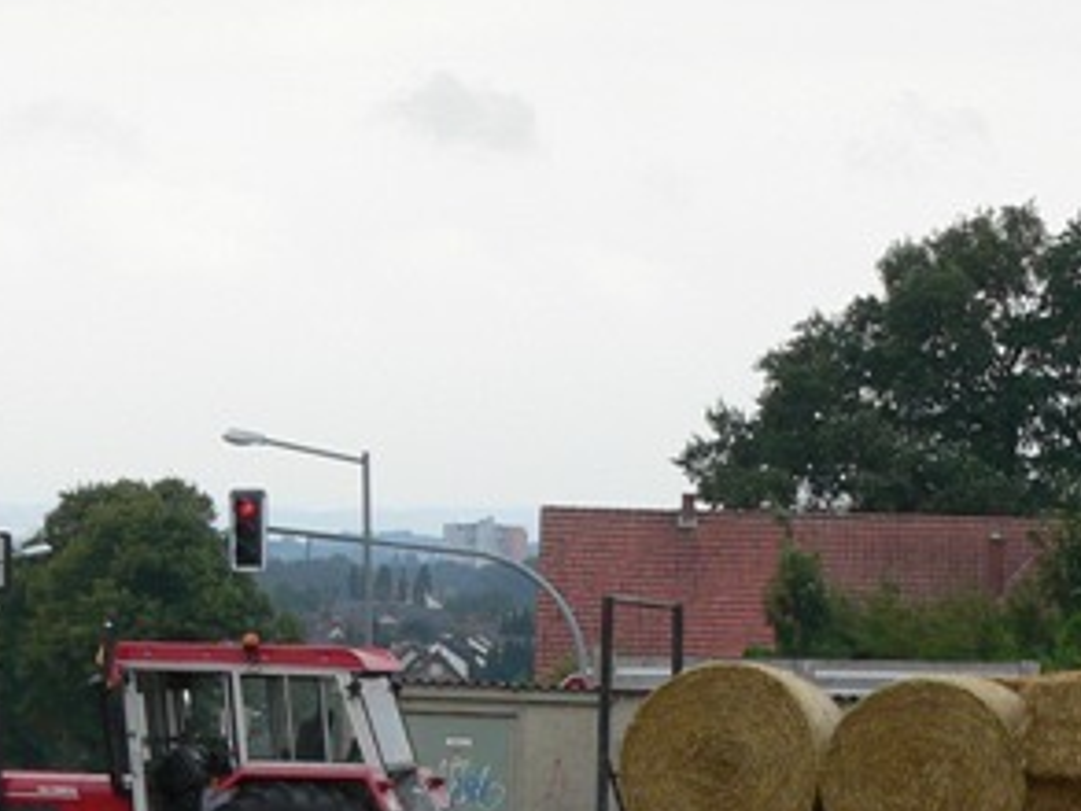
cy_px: 774
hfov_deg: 9.6
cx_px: 801
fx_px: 6404
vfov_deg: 7.2
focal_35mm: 205
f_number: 4
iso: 80
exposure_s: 1/125
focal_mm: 12.4
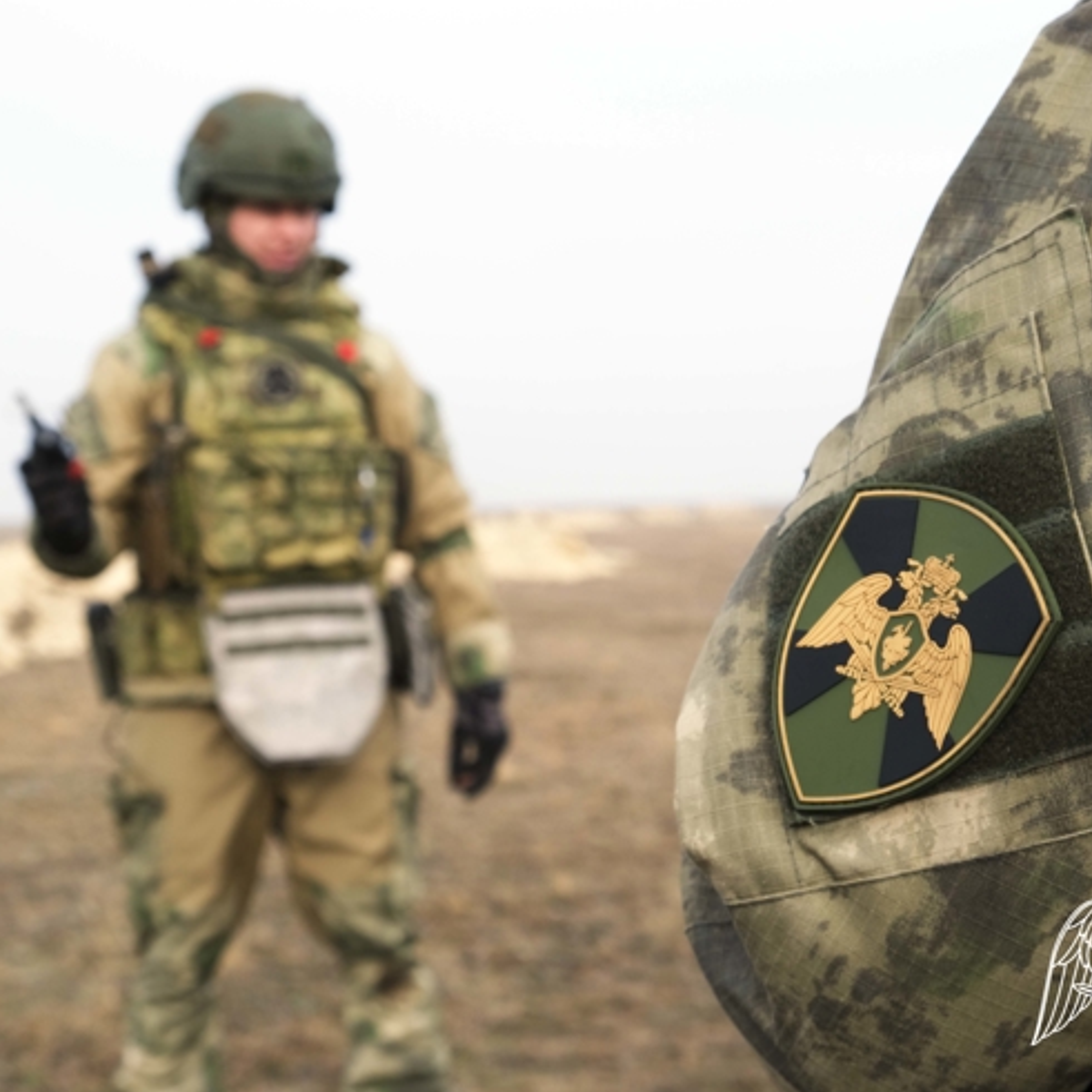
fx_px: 2177
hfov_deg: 28.1
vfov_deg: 28.2
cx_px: 483
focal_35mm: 61
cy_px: 545
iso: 160
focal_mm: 31.5
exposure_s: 1/250
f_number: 6.4
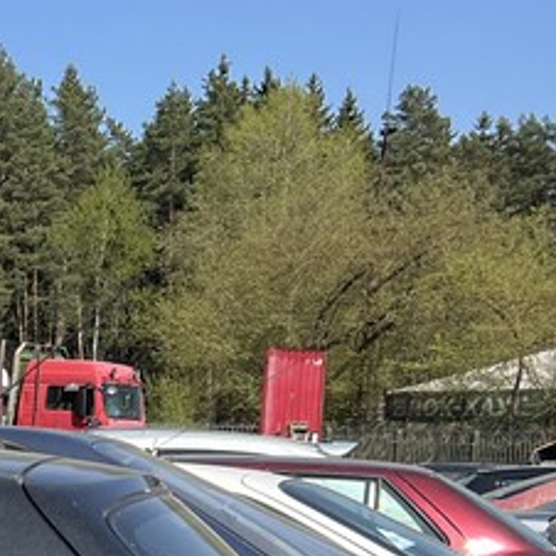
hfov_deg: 14.4
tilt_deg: -8.0
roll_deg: -1.9
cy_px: 741
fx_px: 1890
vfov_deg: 15.8
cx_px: -504
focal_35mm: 104
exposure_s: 1/2457
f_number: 1.5
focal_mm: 5.7
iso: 50
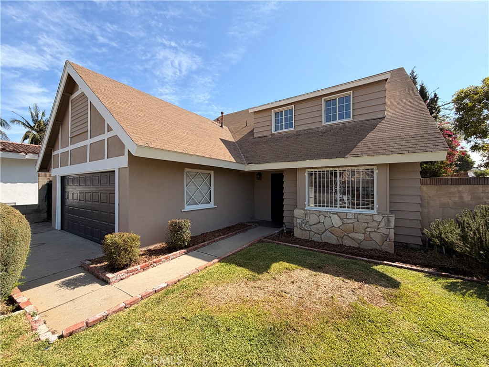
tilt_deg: +0.3
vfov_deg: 85.7
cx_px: 244
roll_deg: +0.3
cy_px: 184
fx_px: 198
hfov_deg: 102.1
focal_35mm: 14
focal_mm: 2.22
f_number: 2.2
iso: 25
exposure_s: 1/770
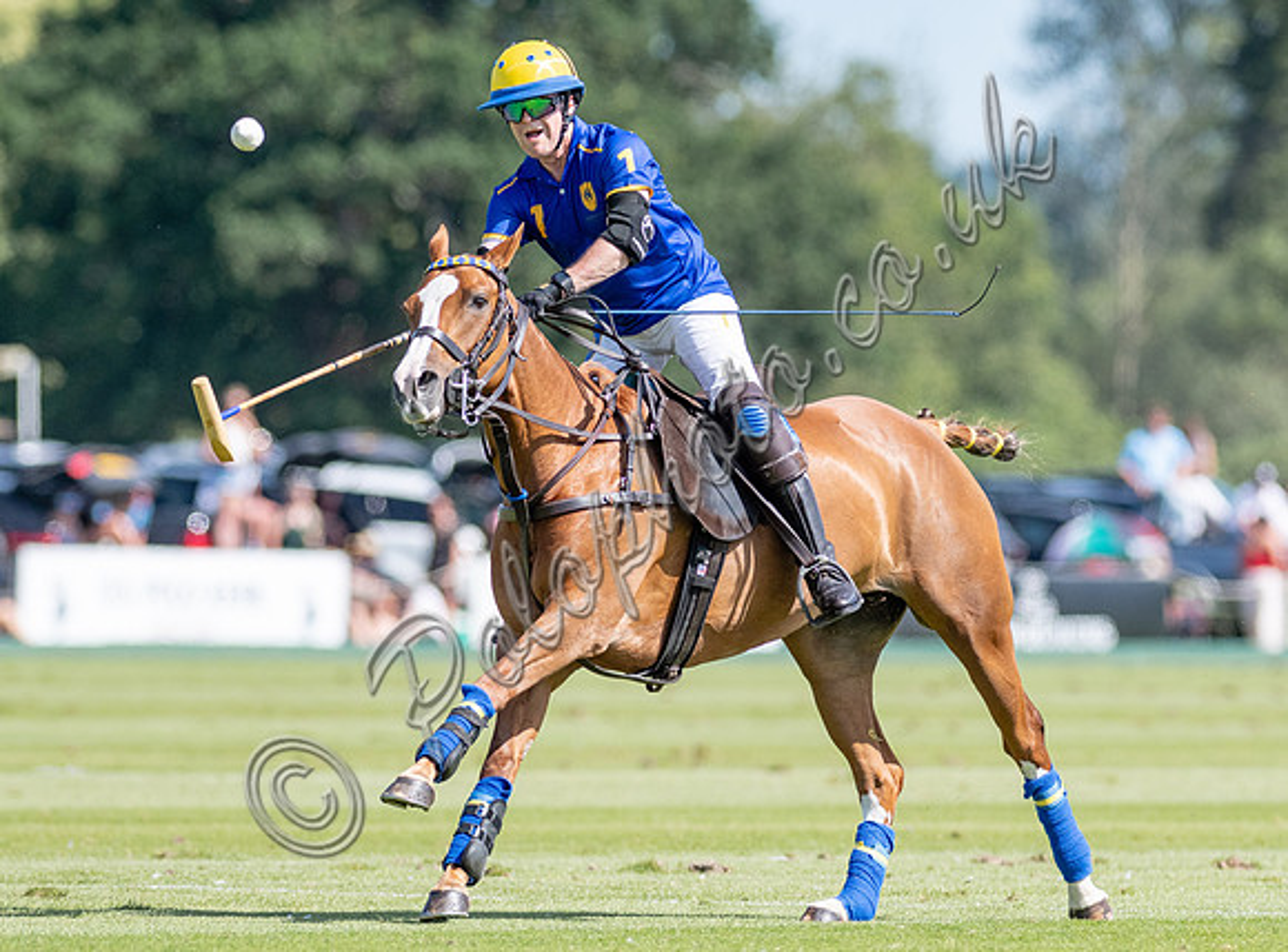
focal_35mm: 588
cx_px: 706
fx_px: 21788
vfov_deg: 2.5
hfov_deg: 3.4
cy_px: 477
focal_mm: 300
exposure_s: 1/5000
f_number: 4
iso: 400
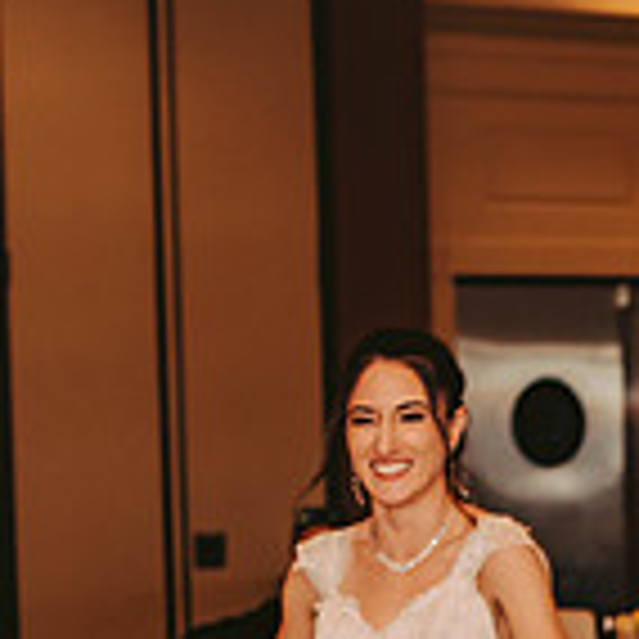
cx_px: 945
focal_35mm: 174
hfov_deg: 9.8
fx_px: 3634
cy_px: 731
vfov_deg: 9.9
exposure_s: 1/125
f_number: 2.5
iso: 800
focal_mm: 50
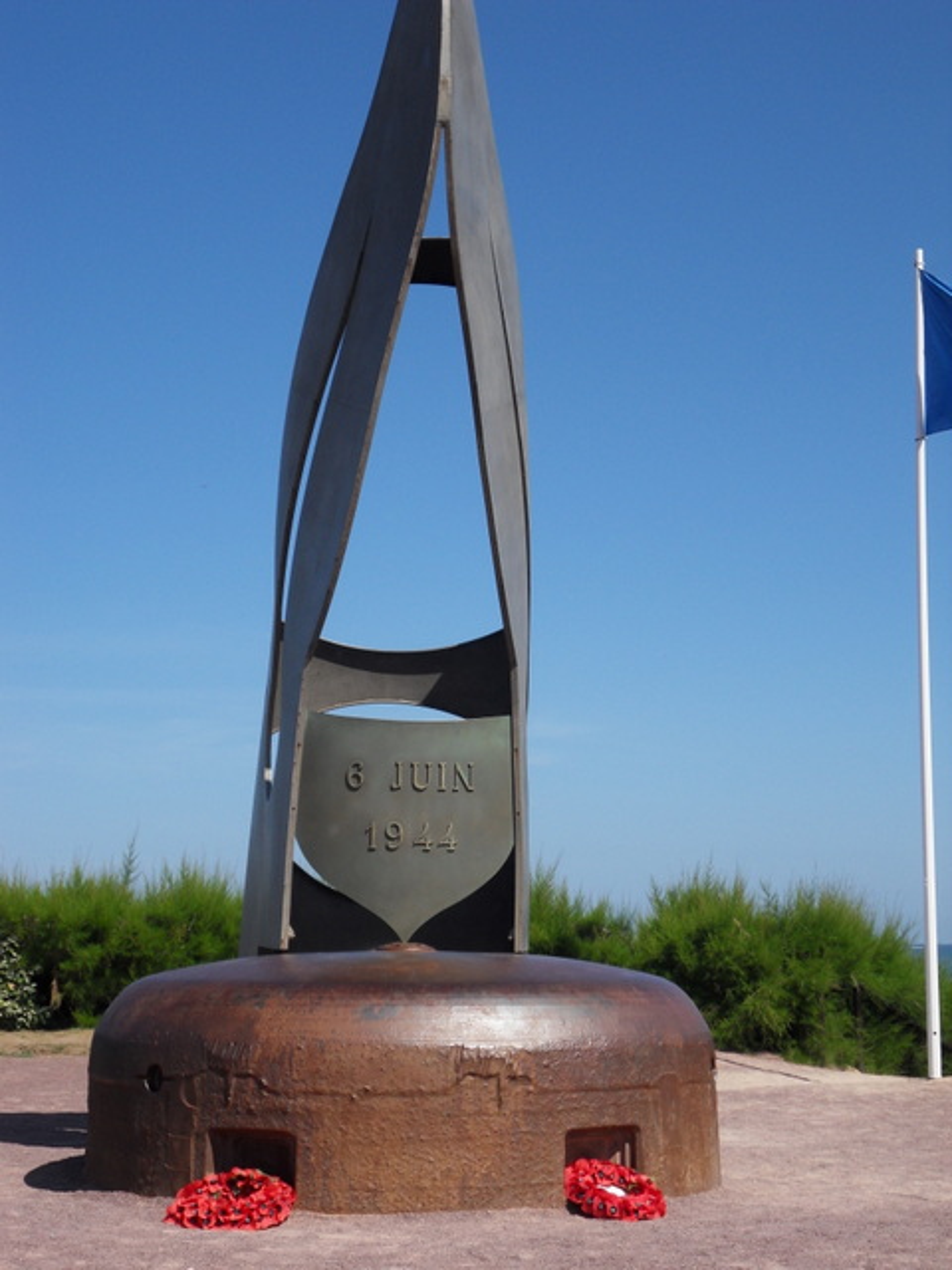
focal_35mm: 58
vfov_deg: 33.2
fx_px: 2127
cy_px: 635
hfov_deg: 25.2
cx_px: 476
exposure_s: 1/180
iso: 80
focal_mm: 10.5
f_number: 10.8
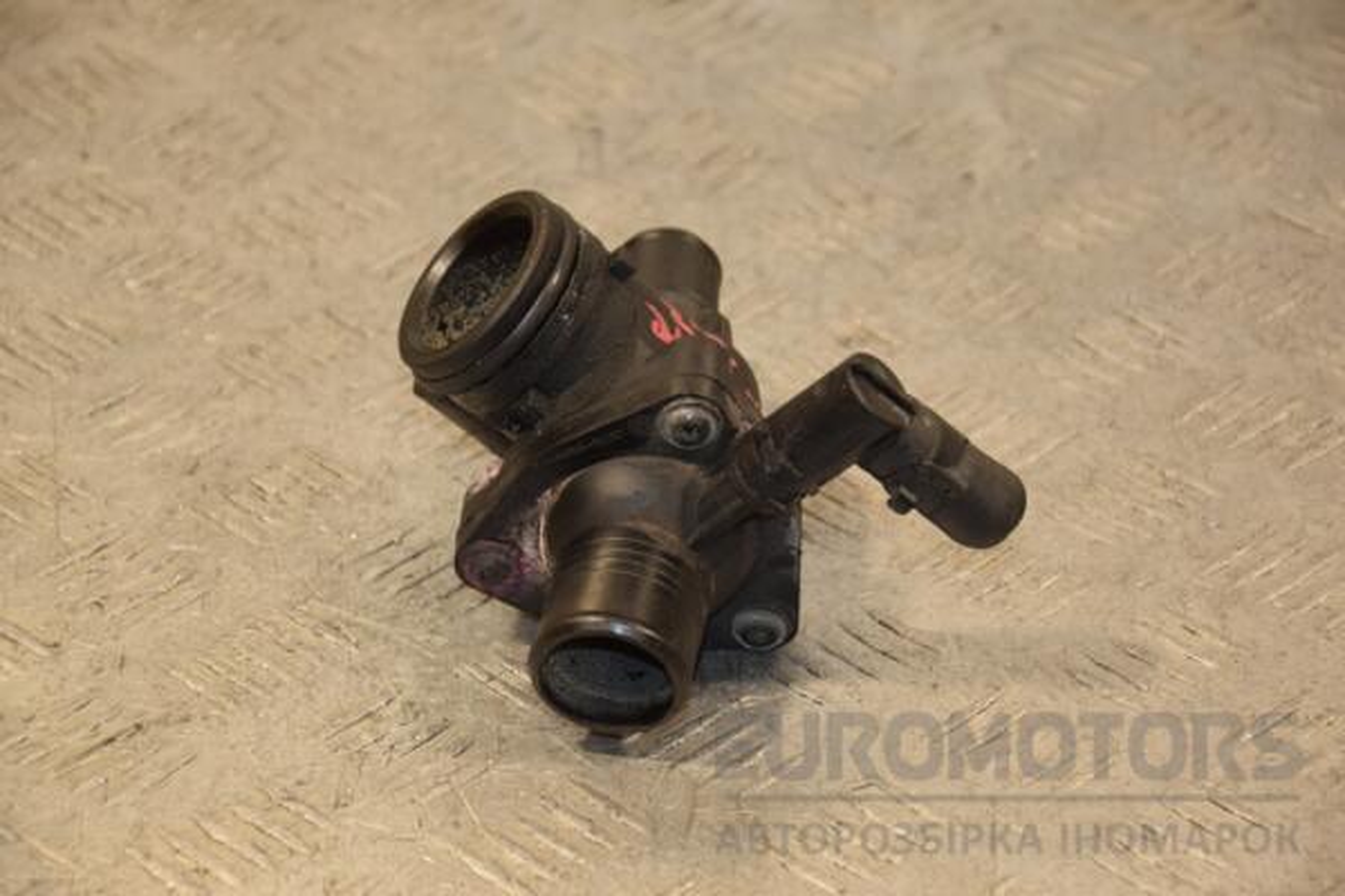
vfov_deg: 10.2
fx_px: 5043
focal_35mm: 135
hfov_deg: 15.2
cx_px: 672
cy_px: 448
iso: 800
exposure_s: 1/125
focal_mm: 90
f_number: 5.6
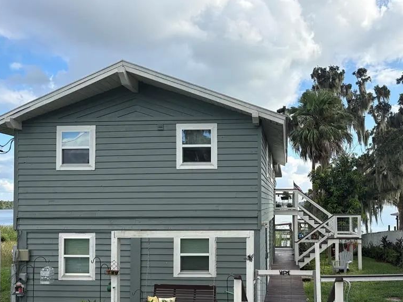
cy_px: 193
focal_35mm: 35
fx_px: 408
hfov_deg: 52.1
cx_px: 248
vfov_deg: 40.4
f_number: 1.6
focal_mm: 5.96
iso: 64
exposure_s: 1/2538
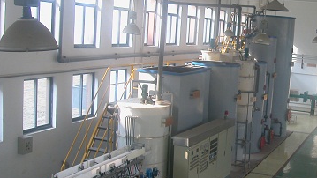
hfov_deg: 39.3
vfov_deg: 23.5
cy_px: 78
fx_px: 429
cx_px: 245
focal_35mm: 51
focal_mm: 7.1
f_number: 3.1
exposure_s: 1/59.6
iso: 100
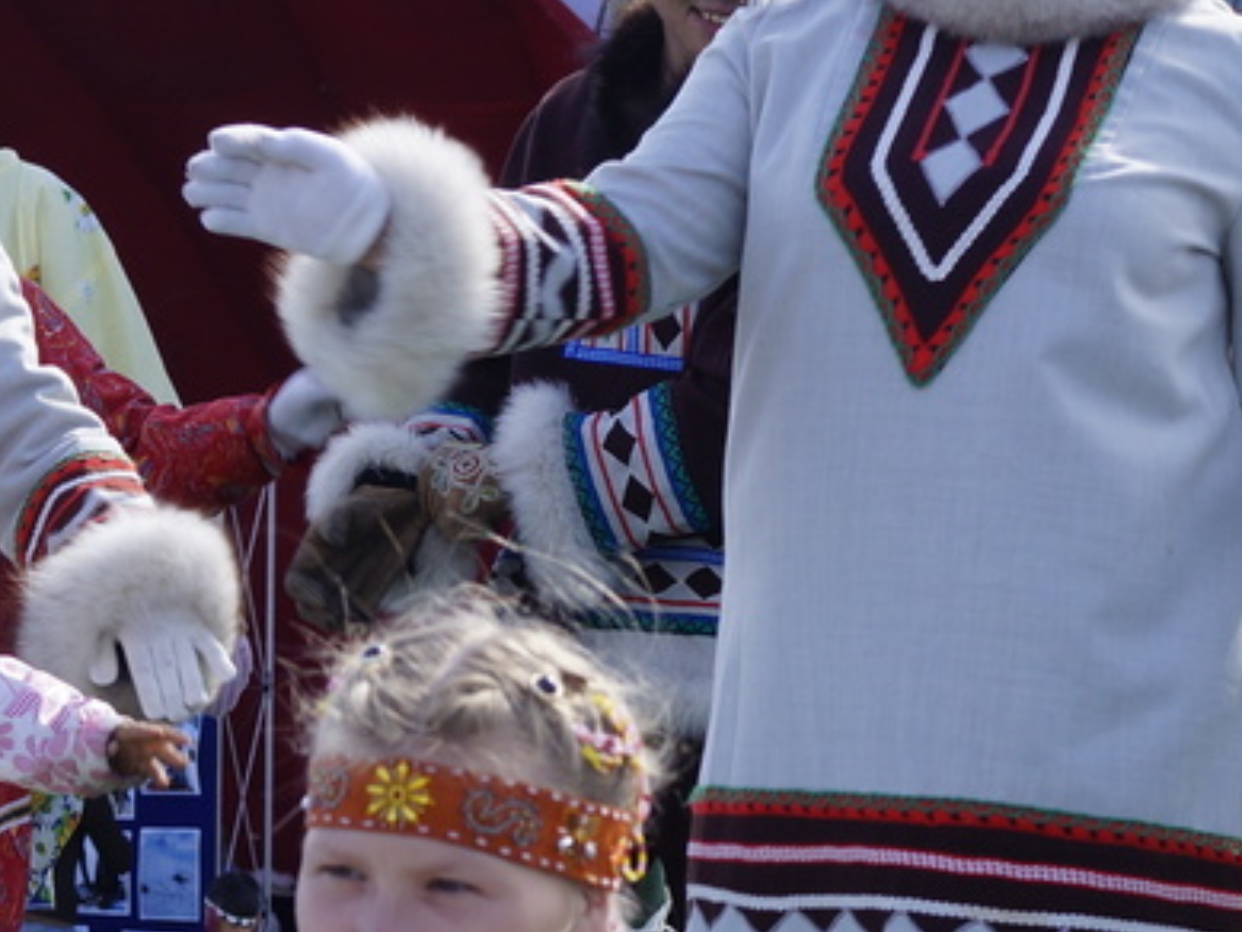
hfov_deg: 8.1
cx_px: 172
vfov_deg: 6.1
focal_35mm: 244
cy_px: 321
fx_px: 8775
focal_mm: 55
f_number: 9
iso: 100
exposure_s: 1/160
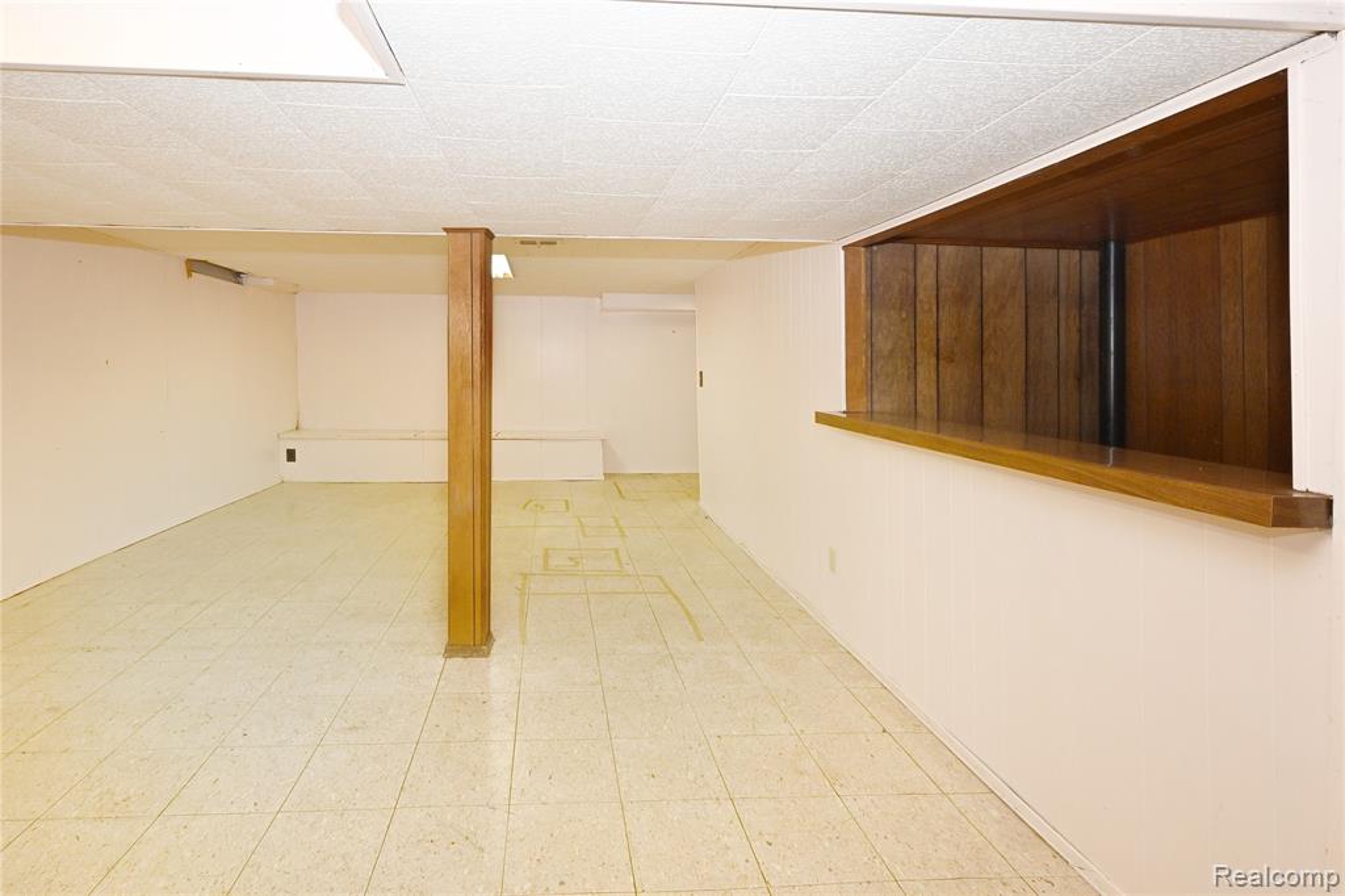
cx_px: 672
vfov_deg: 81.2
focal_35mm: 14
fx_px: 523
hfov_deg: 104.3
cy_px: 448
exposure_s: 1/60
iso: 800
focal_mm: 14
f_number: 8
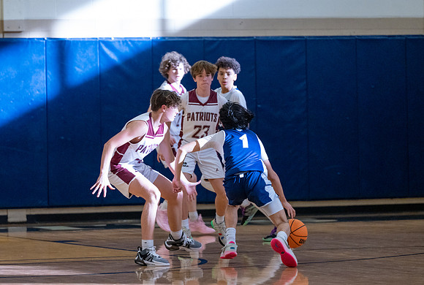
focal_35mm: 264
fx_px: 3114
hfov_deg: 7.8
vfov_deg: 5.2
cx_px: 201
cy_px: 121
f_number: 2.8
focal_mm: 200
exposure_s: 1/1000
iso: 5000
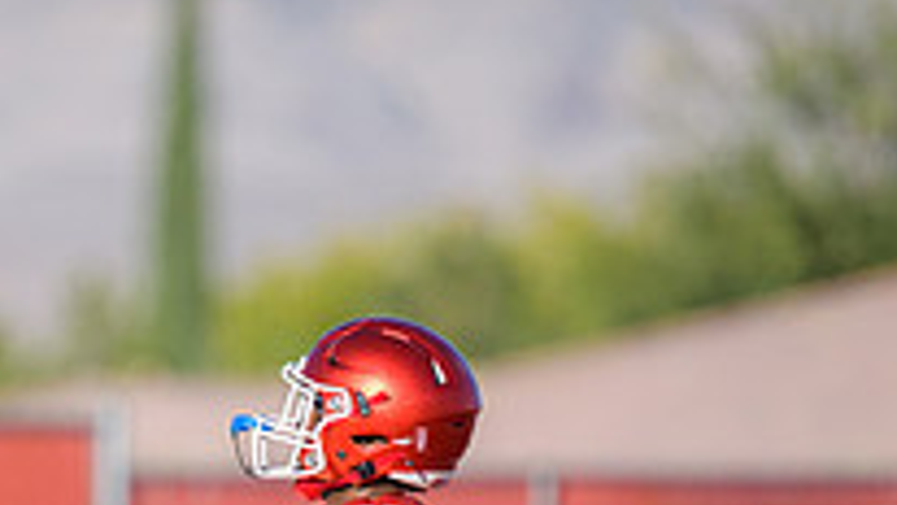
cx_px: 144
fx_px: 21079
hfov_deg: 2.4
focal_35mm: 886
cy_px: 821
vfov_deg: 1.4
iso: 400
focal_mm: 300
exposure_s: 1/4000
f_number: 2.8
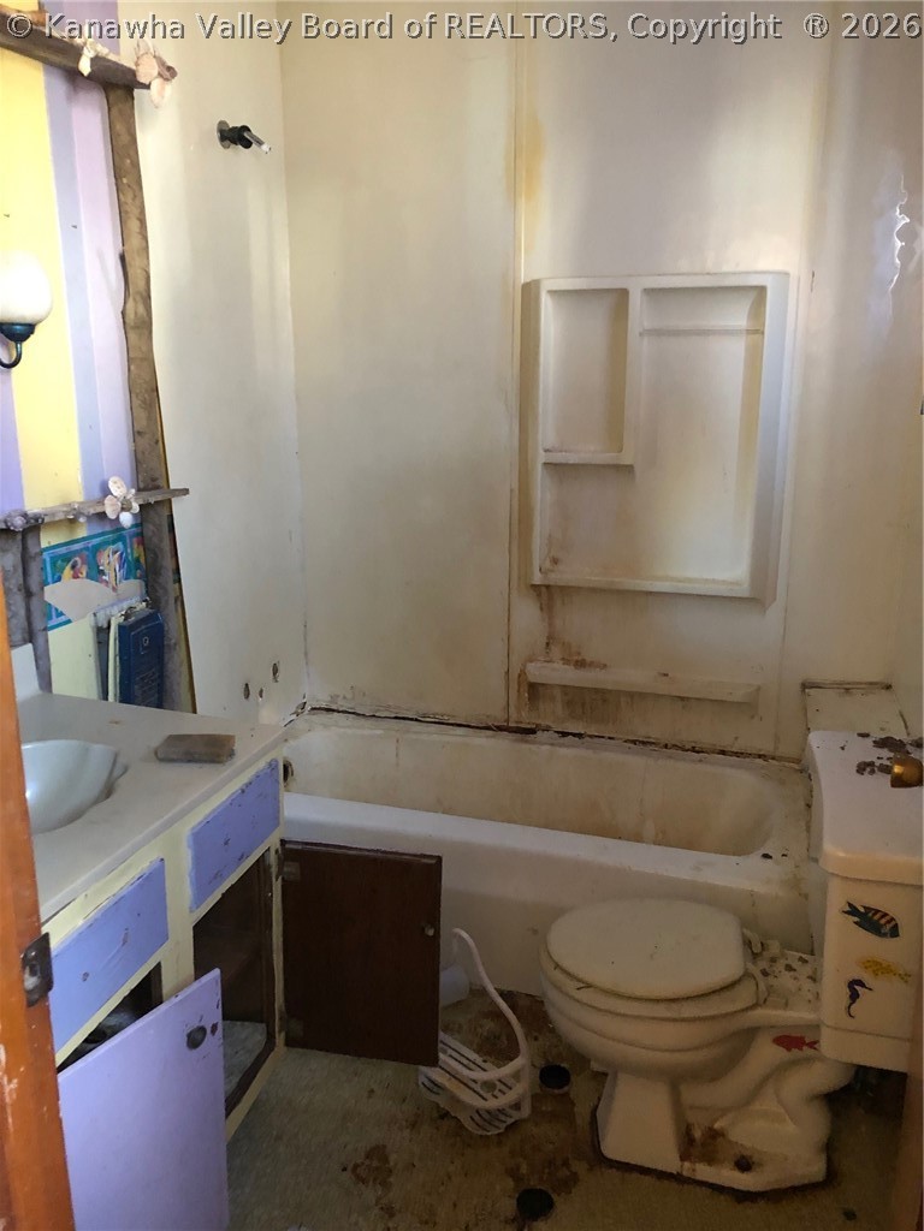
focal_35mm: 28
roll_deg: +0.0
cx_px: 462
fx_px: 997
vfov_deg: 63.4
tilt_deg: -13.3
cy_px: 616
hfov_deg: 49.7
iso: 100
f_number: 1.8
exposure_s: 1/4
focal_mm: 4
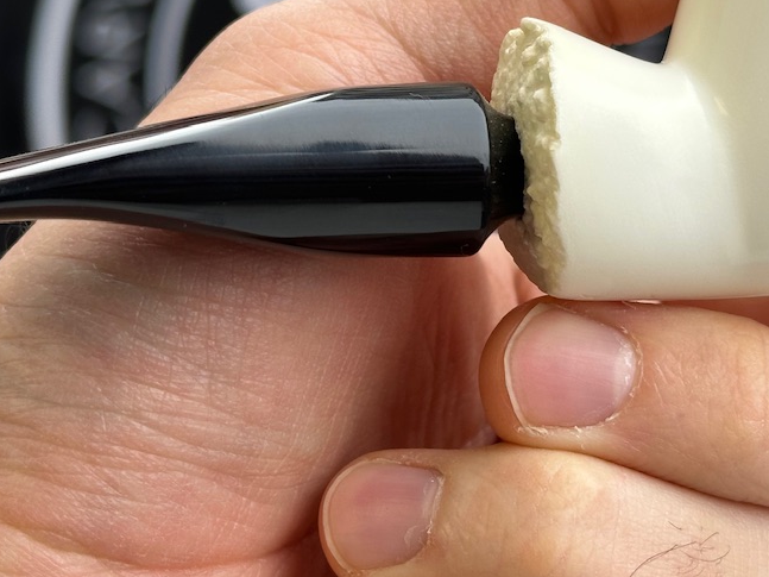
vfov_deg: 15.5
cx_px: 453
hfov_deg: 20.6
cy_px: 121
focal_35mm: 95
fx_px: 2110
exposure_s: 1/222
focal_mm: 6.86
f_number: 1.78
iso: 64
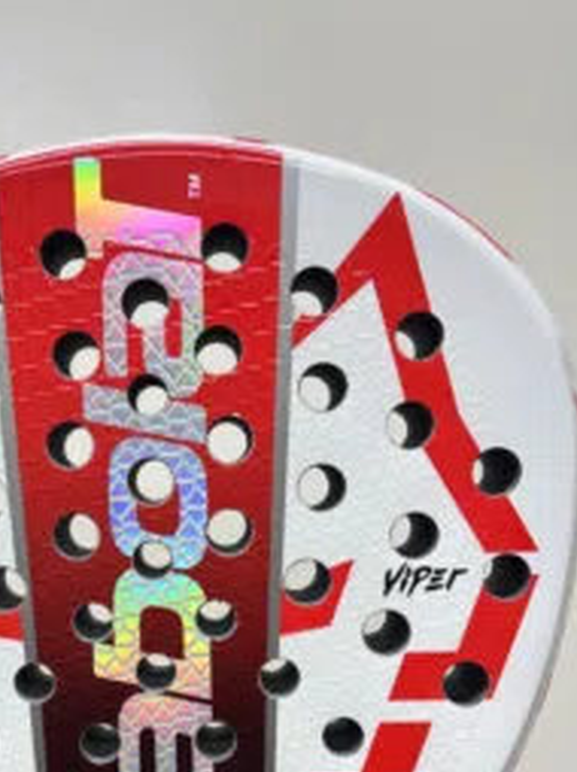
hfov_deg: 34.5
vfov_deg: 44.3
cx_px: 158
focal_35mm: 41
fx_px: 913
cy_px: 581
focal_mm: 5.96
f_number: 1.6
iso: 80
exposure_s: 1/50
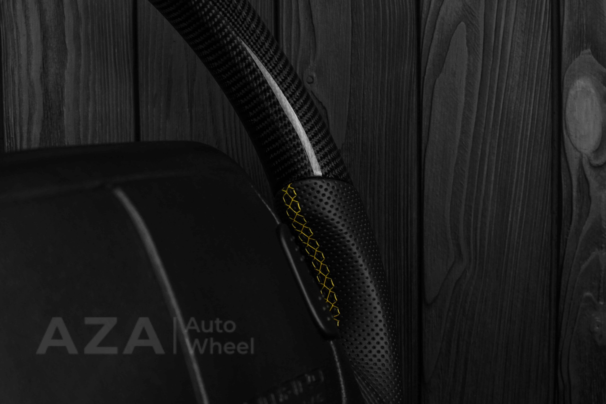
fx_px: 884
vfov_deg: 25.8
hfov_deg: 37.8
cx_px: 303
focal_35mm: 52
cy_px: 202
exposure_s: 1/125
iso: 500
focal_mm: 35
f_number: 6.3
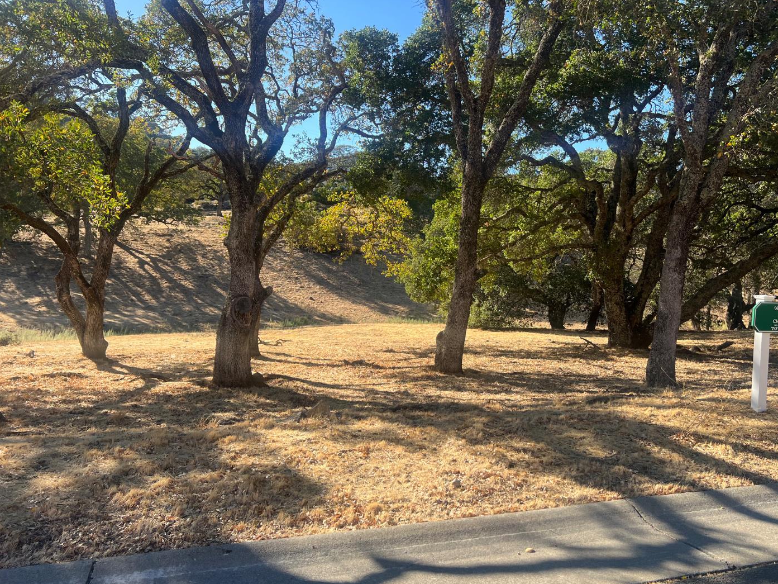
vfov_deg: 49.7
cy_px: 303
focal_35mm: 28
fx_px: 629
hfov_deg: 63.4
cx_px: 418
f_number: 1.5
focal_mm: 5.7
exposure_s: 1/1449
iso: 50
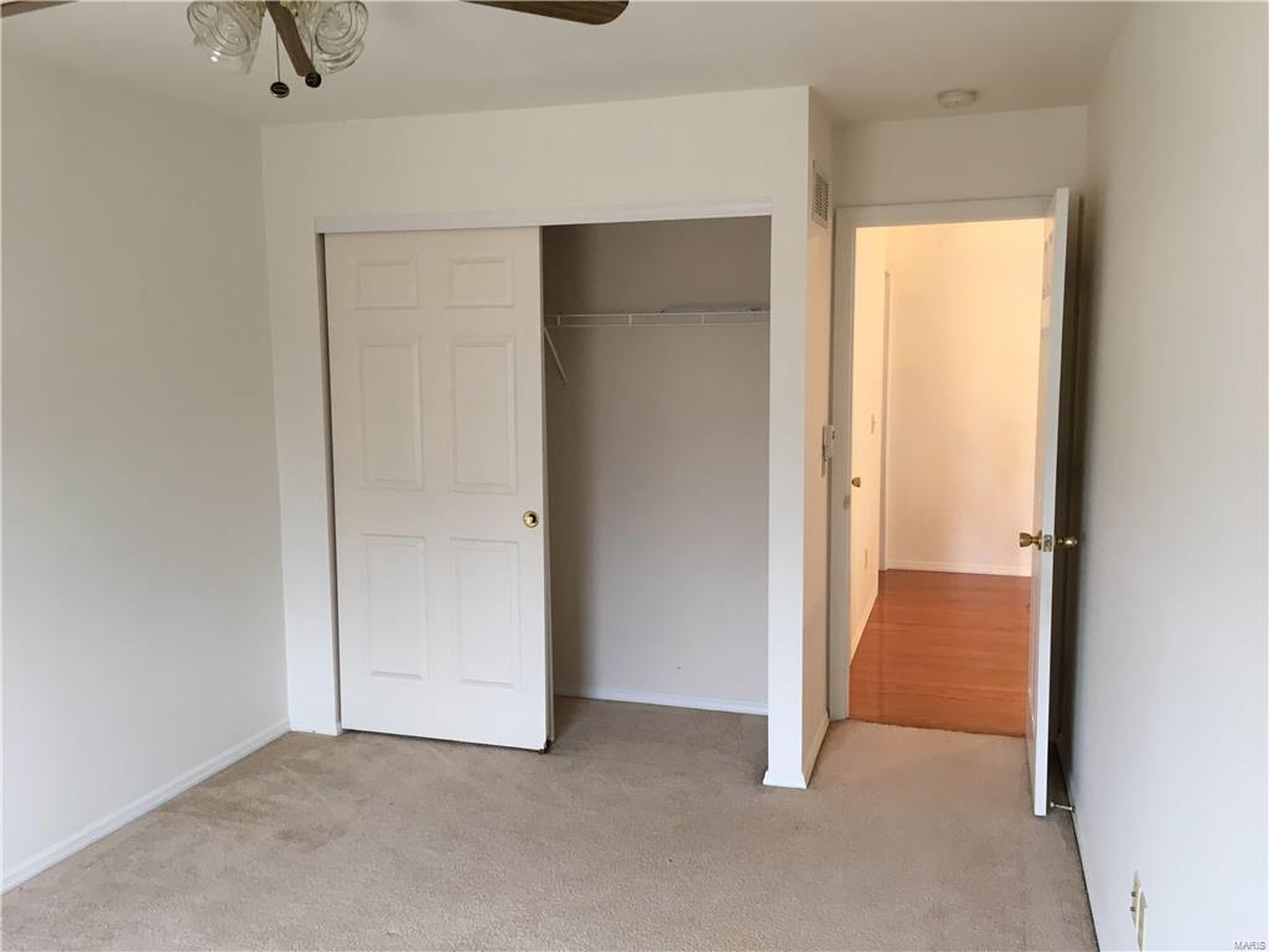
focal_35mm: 29
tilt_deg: -8.4
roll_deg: +1.8
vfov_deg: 48.2
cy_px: 476
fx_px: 1063
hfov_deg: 61.7
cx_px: 634
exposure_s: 1/30
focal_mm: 4.15
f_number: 2.2
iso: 50
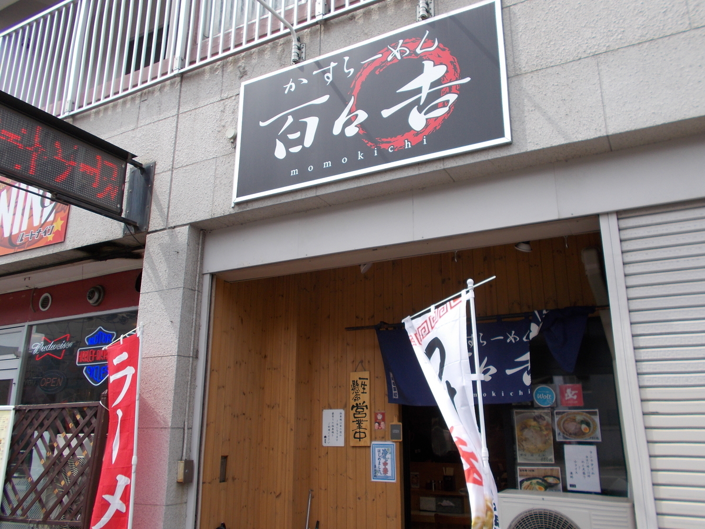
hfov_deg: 60.0
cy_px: 264
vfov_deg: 46.8
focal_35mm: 30
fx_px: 611
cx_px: 352
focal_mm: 5.3
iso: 80
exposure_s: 1/500
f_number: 3.4
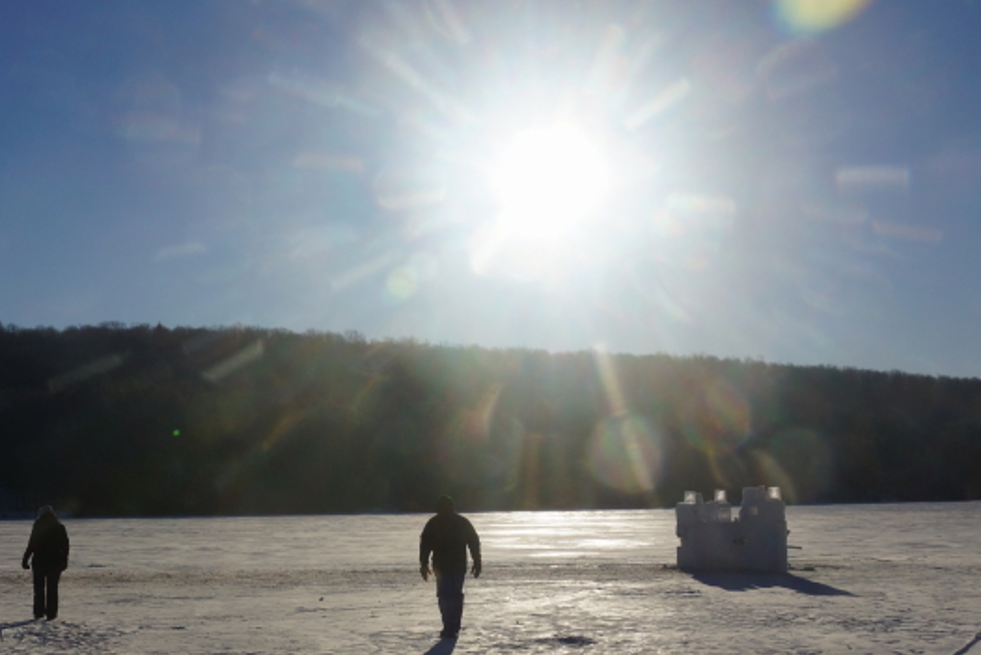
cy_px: 355
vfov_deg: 23.8
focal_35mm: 57
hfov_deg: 34.5
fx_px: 1554
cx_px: 278
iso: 100
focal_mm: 20
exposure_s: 1/200
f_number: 13
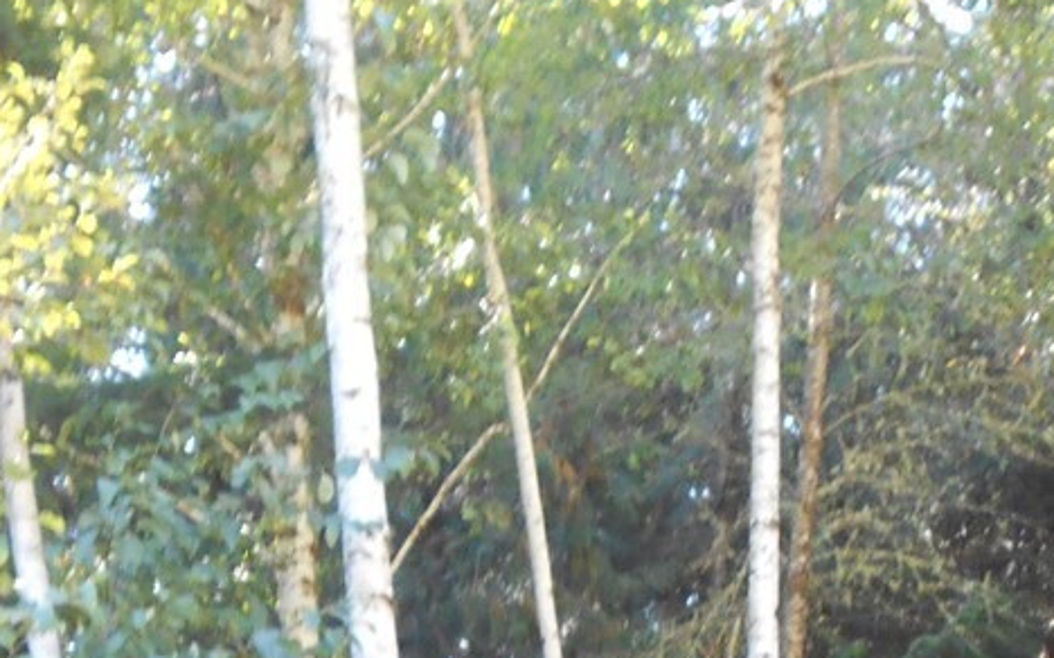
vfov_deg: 10.4
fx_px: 3330
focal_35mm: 116
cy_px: 1287
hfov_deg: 17.9
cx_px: 315
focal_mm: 5.8
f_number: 3.6
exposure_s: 1/30
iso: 180
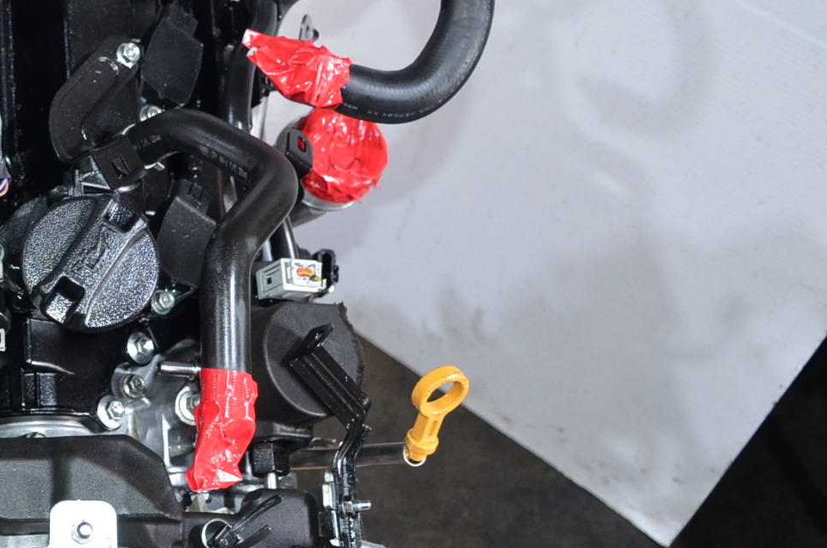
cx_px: -188
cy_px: 347
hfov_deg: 23.8
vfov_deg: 17.6
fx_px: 1765
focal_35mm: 77
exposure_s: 1/60
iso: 1100
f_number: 3.5
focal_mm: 20
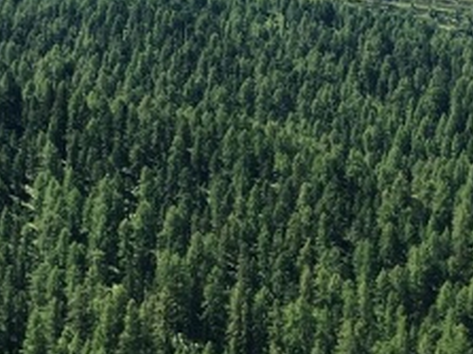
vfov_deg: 14.1
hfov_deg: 18.9
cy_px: 290
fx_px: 1420
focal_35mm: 104
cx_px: 310
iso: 25
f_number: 2.2
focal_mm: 4.15
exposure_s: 1/651
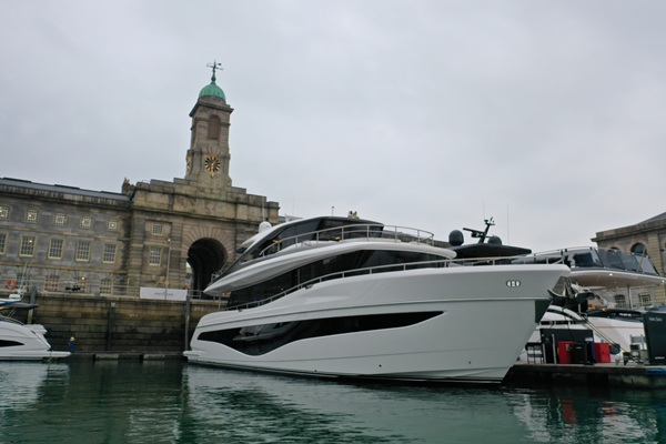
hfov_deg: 65.5
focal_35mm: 28
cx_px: 333
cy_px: 222
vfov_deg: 46.4
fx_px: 518
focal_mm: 10.26
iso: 100
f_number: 2.8
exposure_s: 1/240
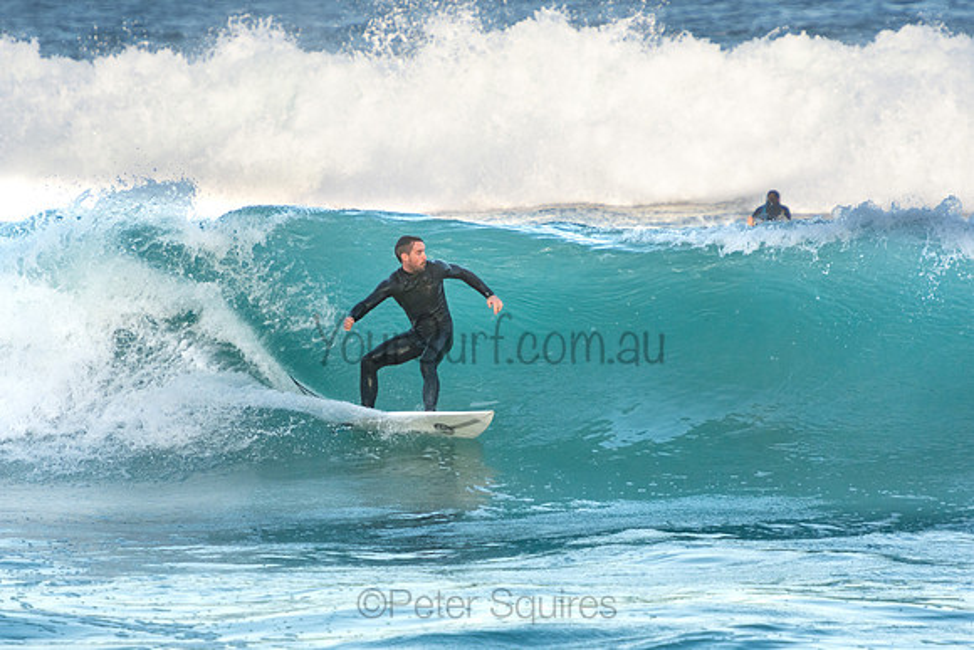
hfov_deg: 4.3
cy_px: 325
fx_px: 12989
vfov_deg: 2.9
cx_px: 487
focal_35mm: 480
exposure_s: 1/800
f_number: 5.6
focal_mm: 320
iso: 400
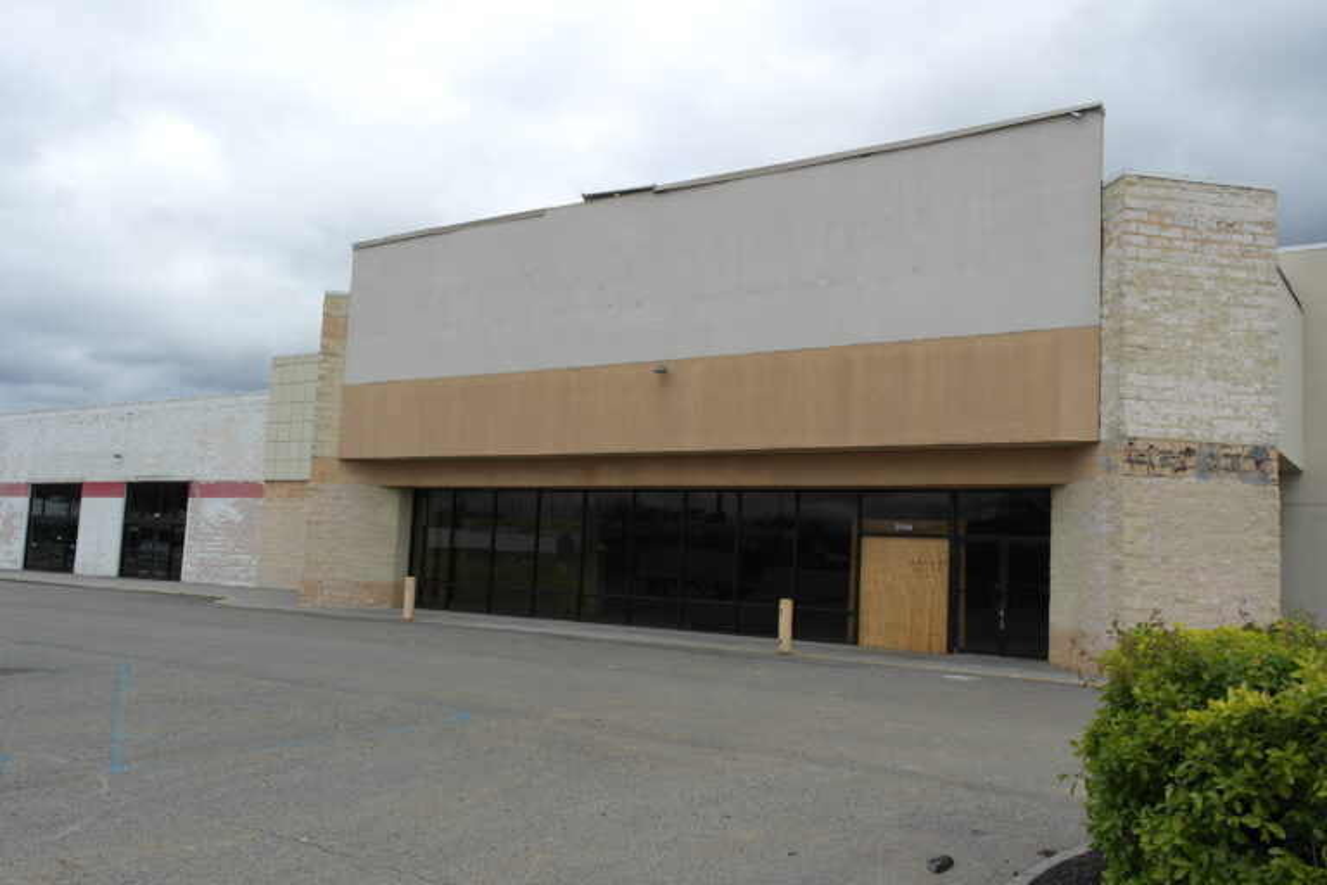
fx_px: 1106
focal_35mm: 30
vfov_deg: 43.6
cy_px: 442
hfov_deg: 61.9
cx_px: 664
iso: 100
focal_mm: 20
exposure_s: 1/250
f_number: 6.3
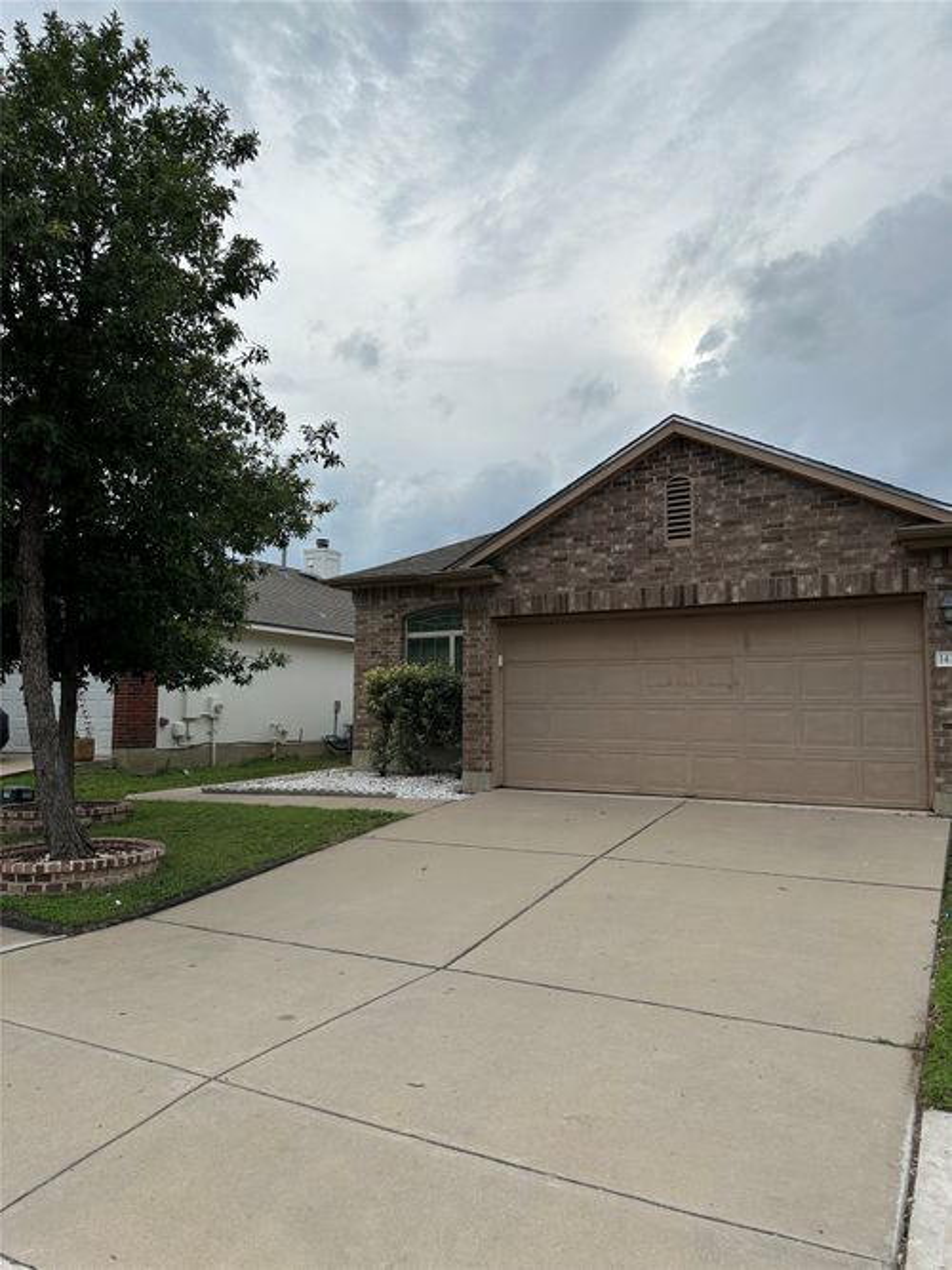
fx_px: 880
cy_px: 635
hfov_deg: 56.8
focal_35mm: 24
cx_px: 476
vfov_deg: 71.6
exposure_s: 1/3861
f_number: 1.78
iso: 80
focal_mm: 6.86
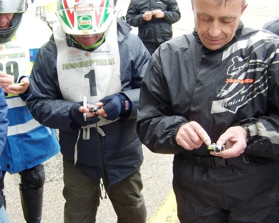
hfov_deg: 37.2
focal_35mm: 50
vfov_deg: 30.2
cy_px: 110
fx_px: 413
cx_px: 111
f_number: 2.8
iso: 80
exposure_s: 1/90
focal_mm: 5.5
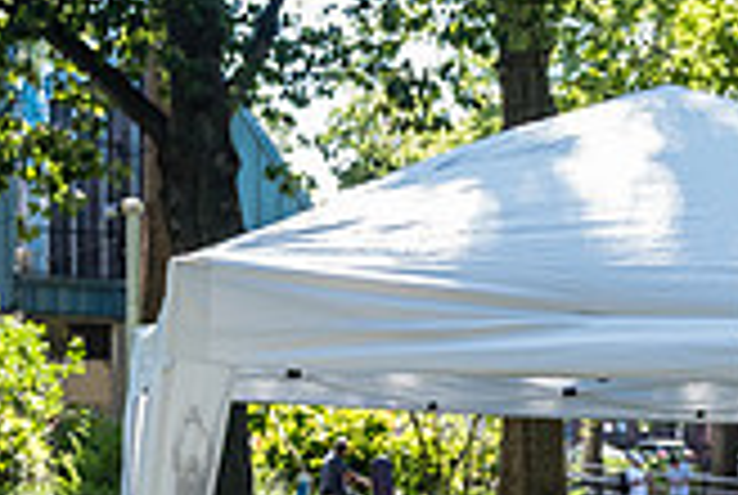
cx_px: 770
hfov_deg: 16.6
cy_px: 700
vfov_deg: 11.1
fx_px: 2464
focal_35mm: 120
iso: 1250
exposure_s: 1/640
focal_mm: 34
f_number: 4
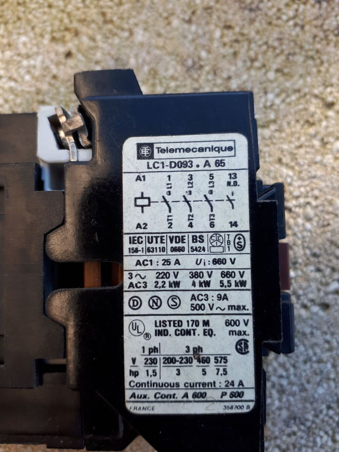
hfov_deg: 51.4
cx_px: 170
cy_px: 226
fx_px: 352
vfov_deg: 65.3
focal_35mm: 27
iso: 40
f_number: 1.9
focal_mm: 3.6
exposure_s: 1/150
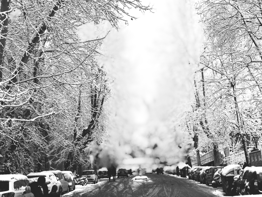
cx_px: 131
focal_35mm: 52
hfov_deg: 36.8
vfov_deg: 28.1
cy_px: 98
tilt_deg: +12.7
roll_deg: +2.5
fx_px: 394
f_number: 2.4
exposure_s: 1/889
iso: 16
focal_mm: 6
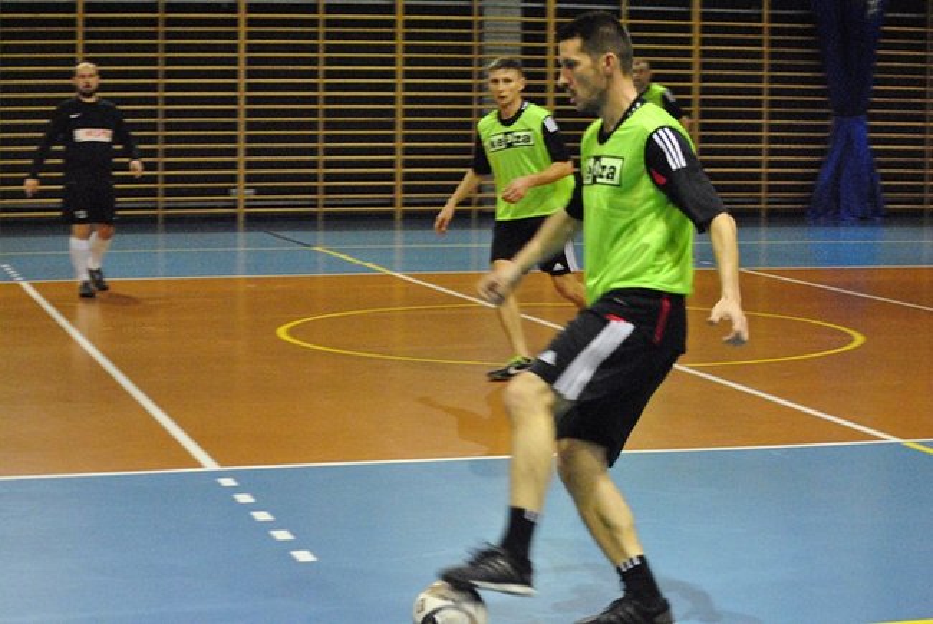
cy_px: 312
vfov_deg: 16.6
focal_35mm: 82
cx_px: 466
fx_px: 2140
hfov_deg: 24.6
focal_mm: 55
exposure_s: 1/100
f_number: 5
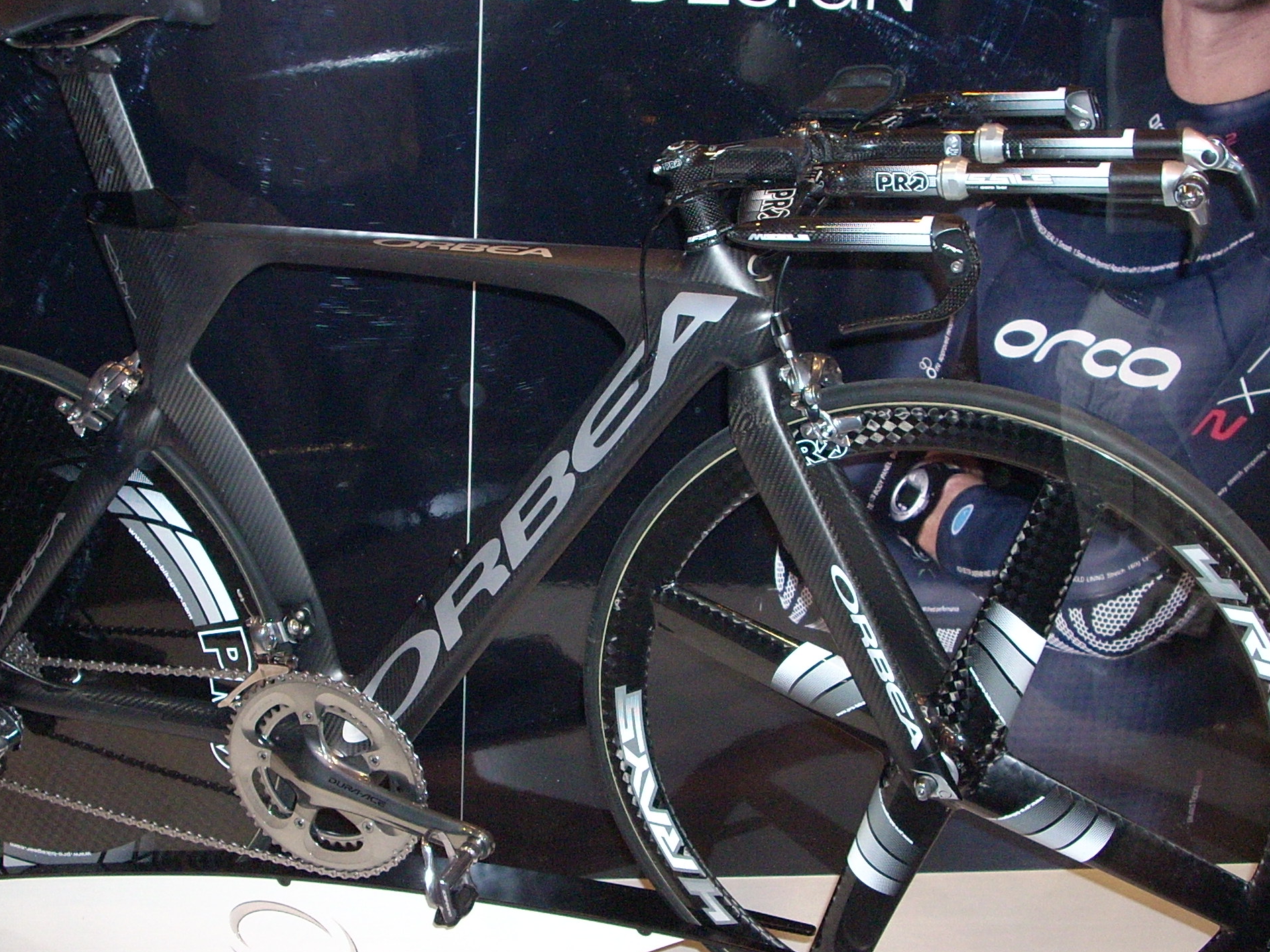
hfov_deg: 38.2
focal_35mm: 50
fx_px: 1835
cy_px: 527
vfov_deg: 29.1
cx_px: 587
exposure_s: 1/60
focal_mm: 6.2
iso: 259
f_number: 2.8
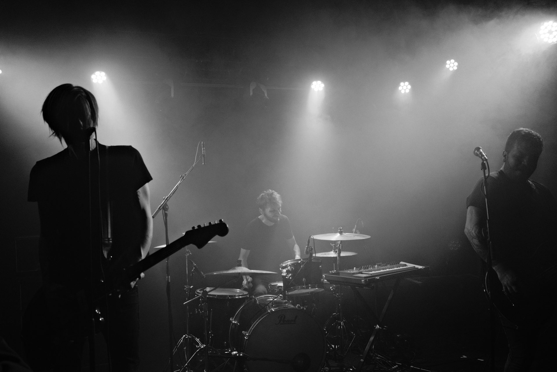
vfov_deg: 37.9
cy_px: 186
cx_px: 278
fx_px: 541
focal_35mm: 35
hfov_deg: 54.4
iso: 1600
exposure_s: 1/180
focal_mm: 23
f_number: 4
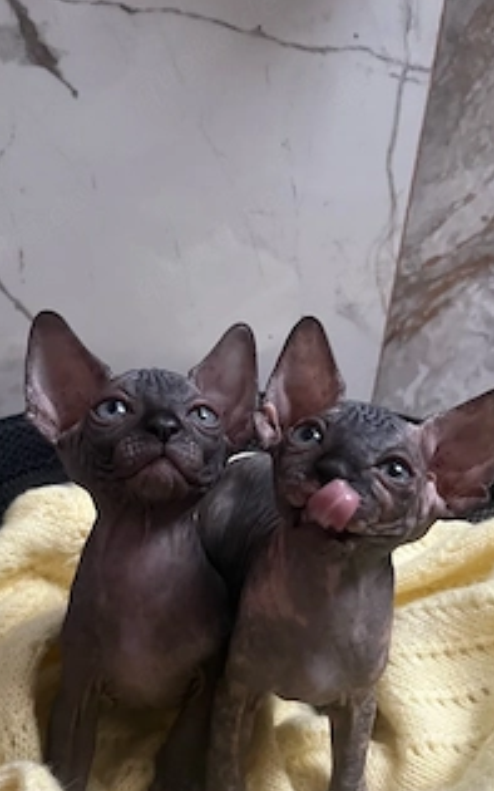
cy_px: 467
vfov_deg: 55.0
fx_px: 754
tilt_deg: -29.3
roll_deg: -9.8
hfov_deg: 36.3
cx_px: 261
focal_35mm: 35
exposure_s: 1/60
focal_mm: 5.1
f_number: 1.6
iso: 500
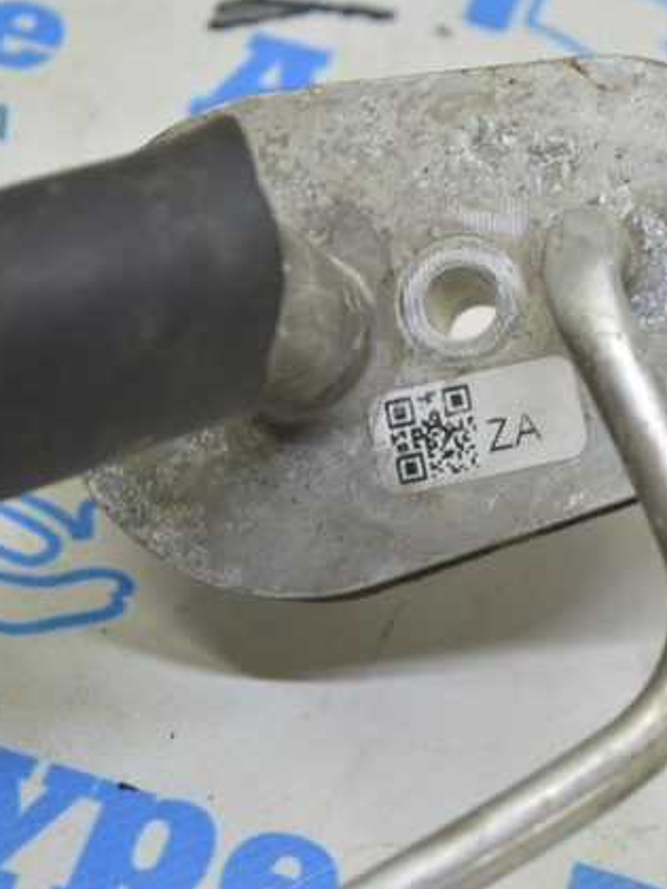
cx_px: 394
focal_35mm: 121
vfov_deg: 16.3
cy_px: 443
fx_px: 3102
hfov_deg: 12.3
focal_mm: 55
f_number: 5.6
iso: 400
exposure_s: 1/20
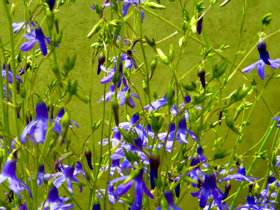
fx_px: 275
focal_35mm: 34
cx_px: 140
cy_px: 105
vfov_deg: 41.8
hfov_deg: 54.0
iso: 160
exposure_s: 1/866
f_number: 3.6
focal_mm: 6.2
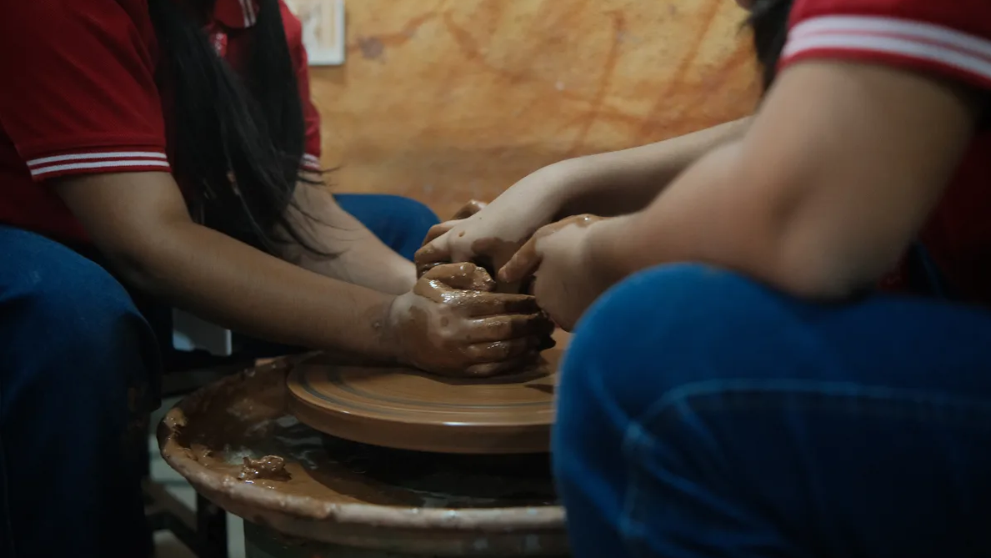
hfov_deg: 54.0
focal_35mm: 37
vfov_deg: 31.9
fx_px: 972
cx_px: 499
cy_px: 327
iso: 3200
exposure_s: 1/70
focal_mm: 23
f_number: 2
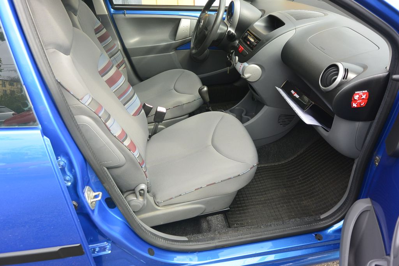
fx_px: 299
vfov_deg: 47.9
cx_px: 200
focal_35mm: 27
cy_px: 133
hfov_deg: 67.4
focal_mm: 10
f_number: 4
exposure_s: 1/200
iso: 160
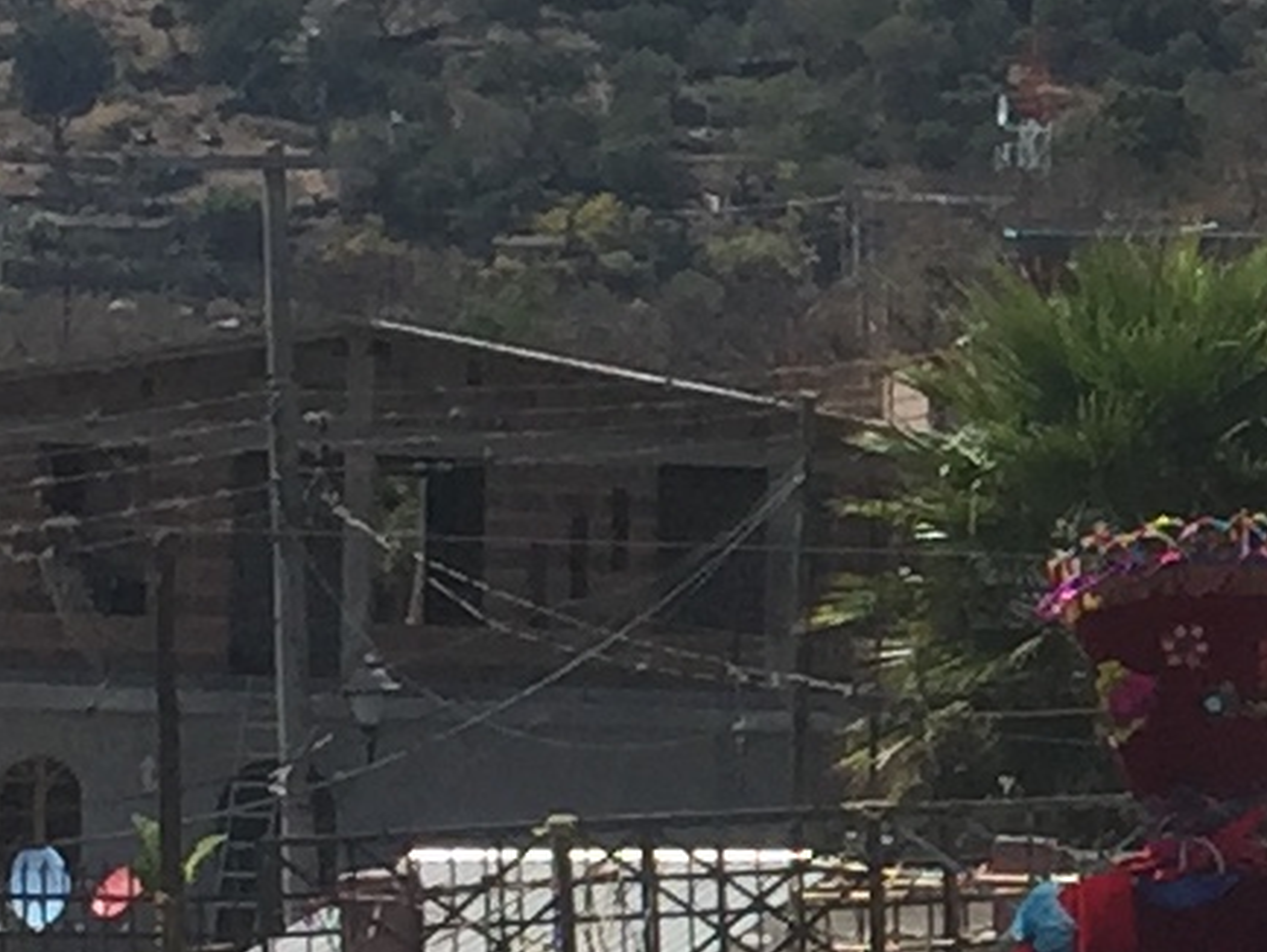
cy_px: 765
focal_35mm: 218
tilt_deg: +0.0
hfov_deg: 8.5
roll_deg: -2.2
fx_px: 7984
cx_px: 2686
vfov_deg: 6.8
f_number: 2.2
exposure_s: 1/1980
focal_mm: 4.15
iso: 32
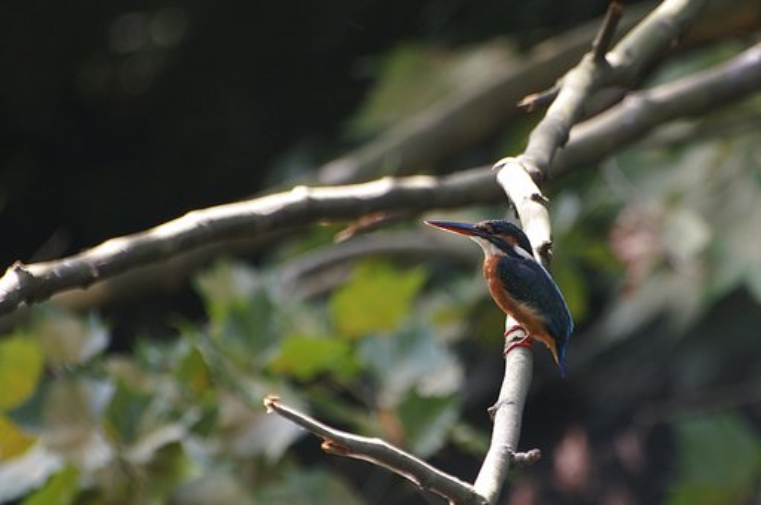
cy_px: 252
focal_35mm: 450
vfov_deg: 3.0
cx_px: 380
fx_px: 9500
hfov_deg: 4.6
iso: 200
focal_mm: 300
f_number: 5.6
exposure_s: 1/50
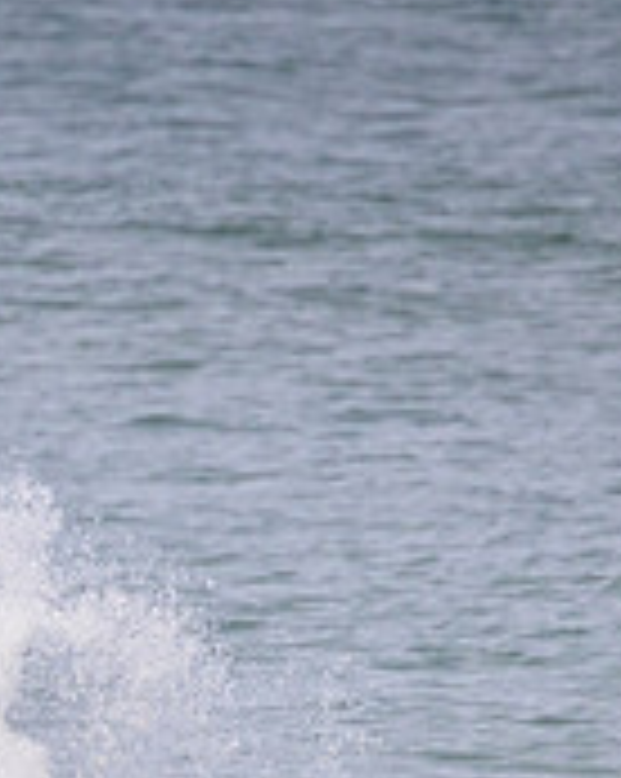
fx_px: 58089
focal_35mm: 2524
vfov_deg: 0.8
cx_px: -130
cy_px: 798
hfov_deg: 0.6
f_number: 11
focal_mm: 800
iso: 1400
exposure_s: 1/2000
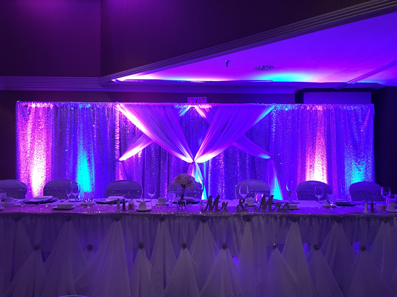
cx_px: 198
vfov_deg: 48.2
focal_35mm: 29
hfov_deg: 61.7
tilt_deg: +0.1
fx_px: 333
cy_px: 148
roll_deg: -1.3
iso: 64
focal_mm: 4.15
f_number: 2.2
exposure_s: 1/15
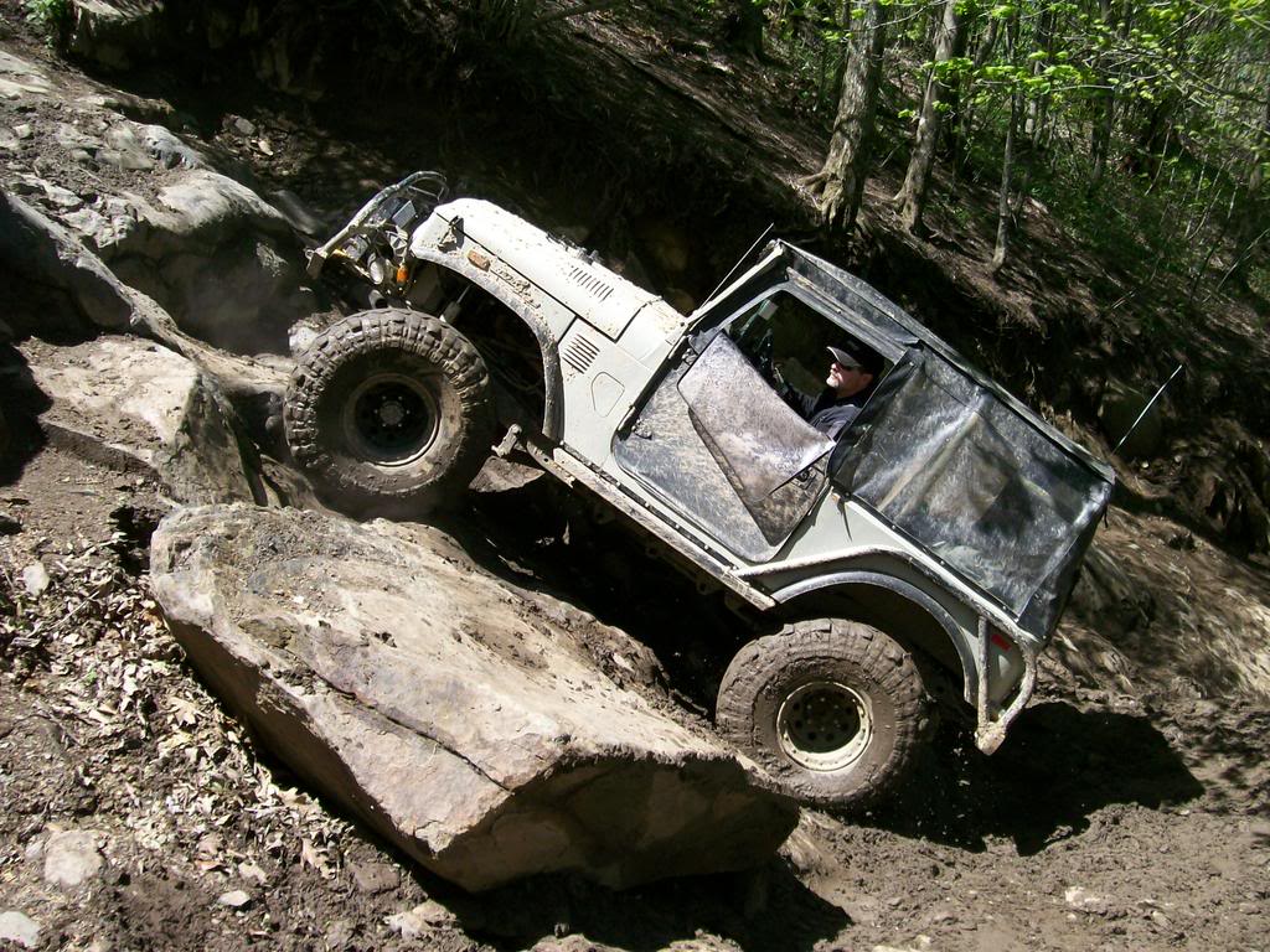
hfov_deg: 51.4
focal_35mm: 36
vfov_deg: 39.7
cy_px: 476
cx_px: 635
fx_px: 1321
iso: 80
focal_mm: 6
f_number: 2.7
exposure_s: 1/649
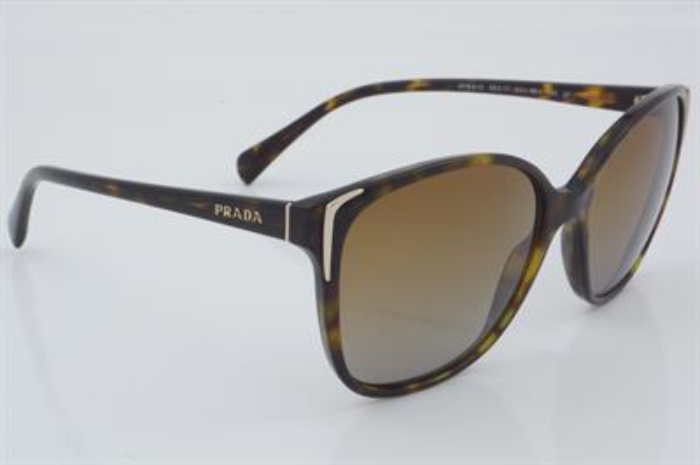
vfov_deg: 18.2
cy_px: 232
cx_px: 350
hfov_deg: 27.0
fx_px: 1457
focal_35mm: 75
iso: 100
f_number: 32
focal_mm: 50
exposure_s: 1/3
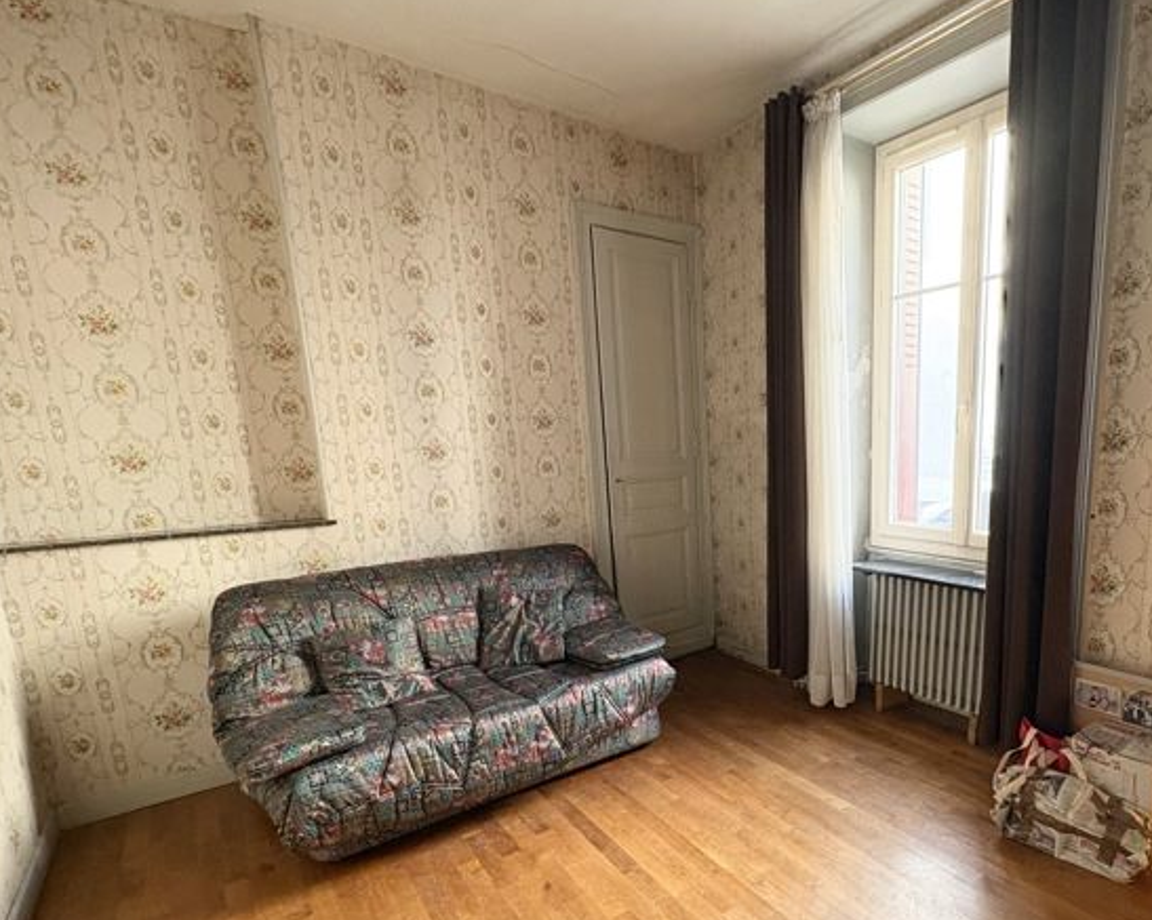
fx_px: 682
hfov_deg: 78.2
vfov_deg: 67.1
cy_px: 568
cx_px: 754
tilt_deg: -10.8
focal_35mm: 20
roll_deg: +1.5
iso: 320
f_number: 2.2
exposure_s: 1/50
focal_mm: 2.22
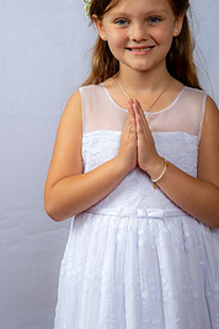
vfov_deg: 16.9
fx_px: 1107
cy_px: 125
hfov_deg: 11.3
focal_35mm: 121
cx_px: 132
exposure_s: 1/200
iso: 250
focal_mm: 72
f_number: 6.3
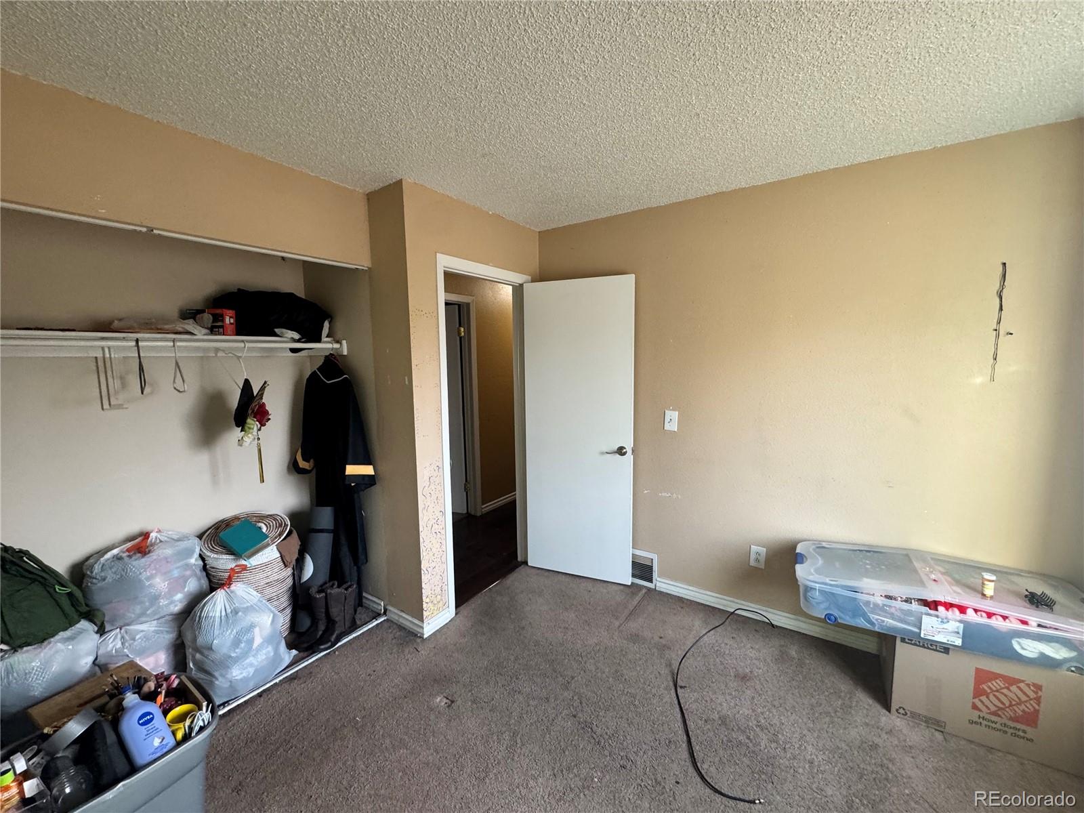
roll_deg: -0.6
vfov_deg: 85.7
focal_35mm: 14
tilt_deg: -6.0
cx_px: 542
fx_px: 438
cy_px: 406
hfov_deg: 102.1
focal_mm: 2.22
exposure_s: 1/60
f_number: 2.2
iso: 250
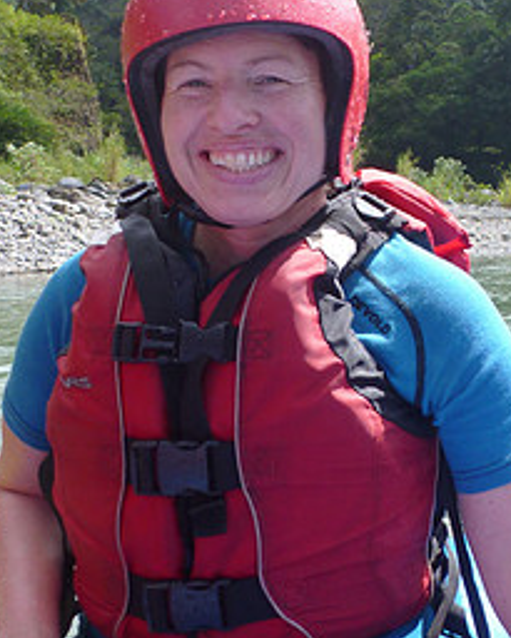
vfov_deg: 30.0
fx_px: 1171
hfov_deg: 23.4
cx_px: 530
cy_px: 167
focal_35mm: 62
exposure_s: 1/400
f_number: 3.3
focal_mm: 4.9
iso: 100
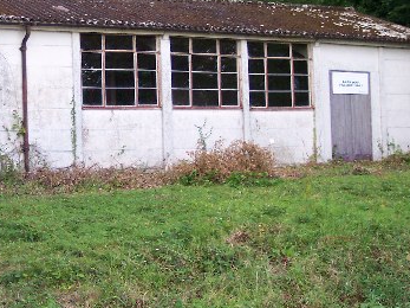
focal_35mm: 70
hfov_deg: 27.2
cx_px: 79
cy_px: 108
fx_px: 829
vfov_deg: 20.9
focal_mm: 8
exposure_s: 1/30
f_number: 2.8
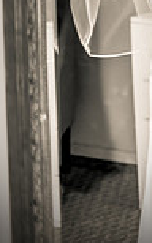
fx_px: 677
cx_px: 437
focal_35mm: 102
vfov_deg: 18.7
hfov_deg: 10.0
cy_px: -87
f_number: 1.4
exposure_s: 1/400
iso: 250
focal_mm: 24
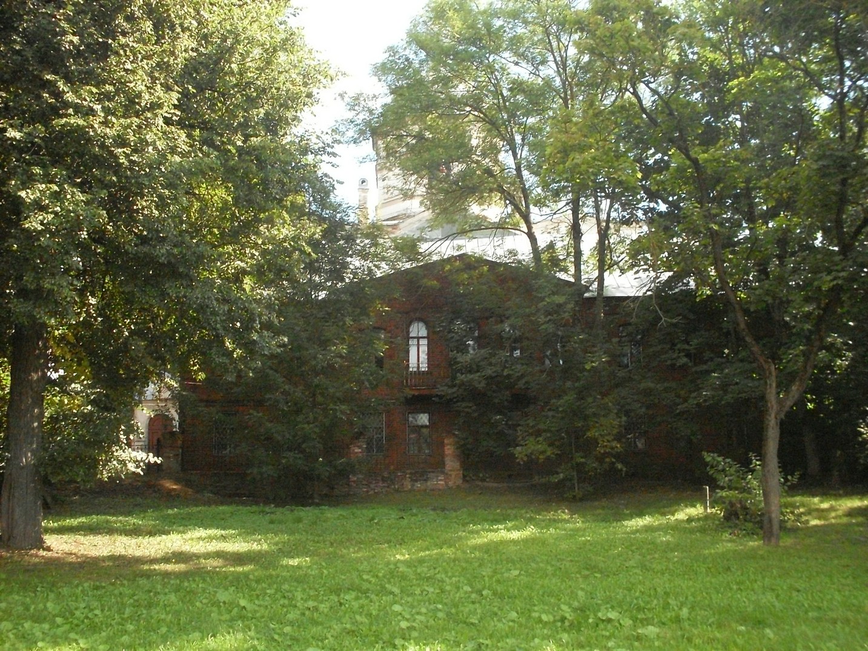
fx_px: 953
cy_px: 326
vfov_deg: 37.7
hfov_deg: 49.0
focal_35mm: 38
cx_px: 434
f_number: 8.4
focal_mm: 6.3
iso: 400
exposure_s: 1/180
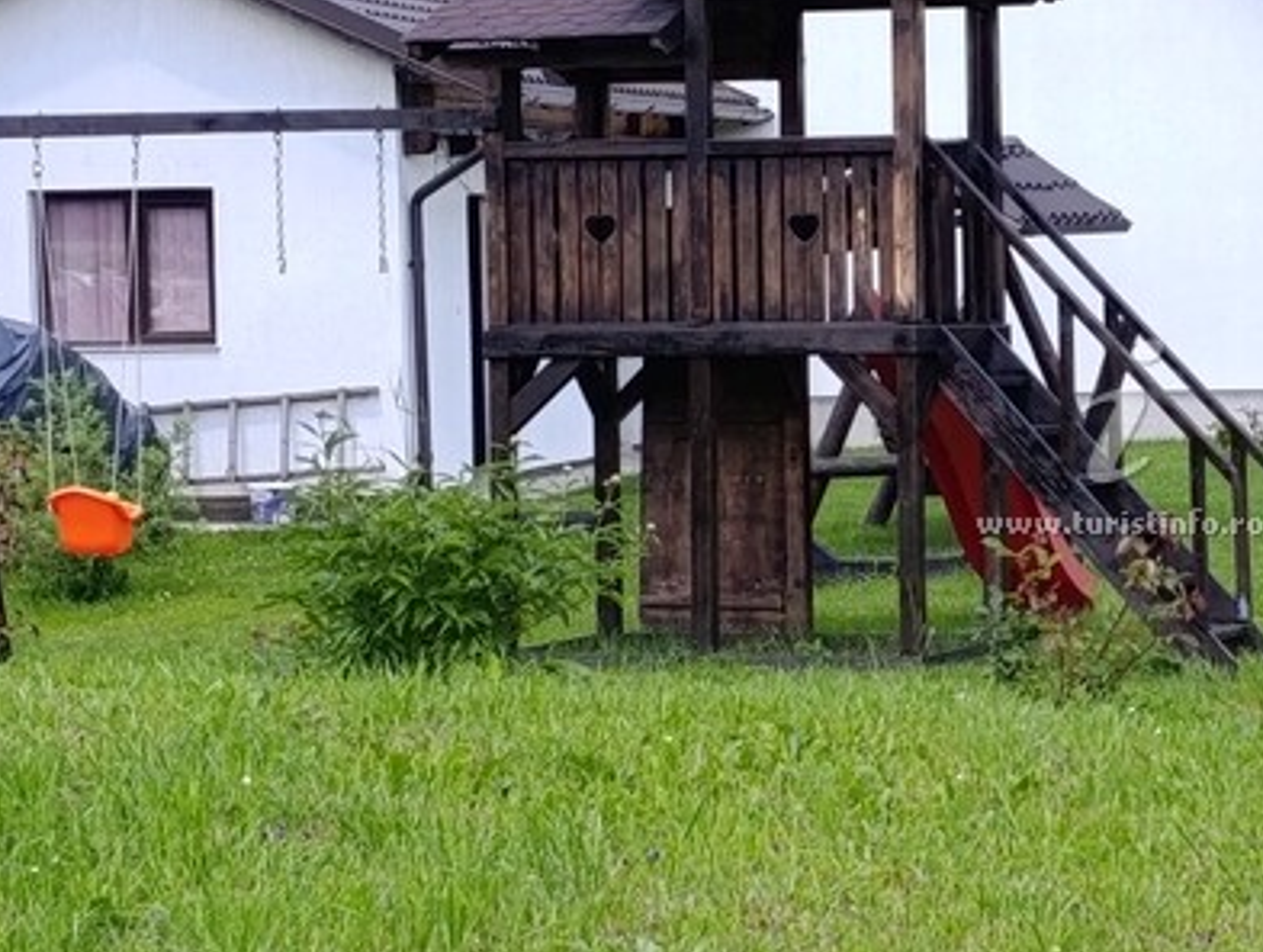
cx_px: 1160
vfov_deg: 12.4
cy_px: 474
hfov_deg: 16.2
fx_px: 4385
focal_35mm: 120
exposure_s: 1/148
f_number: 1.65
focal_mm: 6.11
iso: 50
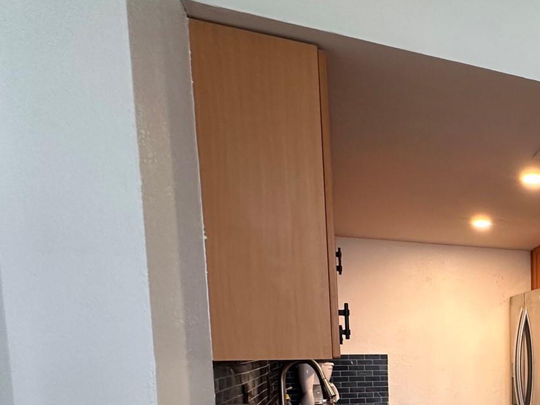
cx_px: 592
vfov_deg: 37.7
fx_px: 530
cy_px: 395
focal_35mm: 34
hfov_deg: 42.6
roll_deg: +0.1
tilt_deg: -4.7
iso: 200
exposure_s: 1/60
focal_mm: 2.22
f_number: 2.2
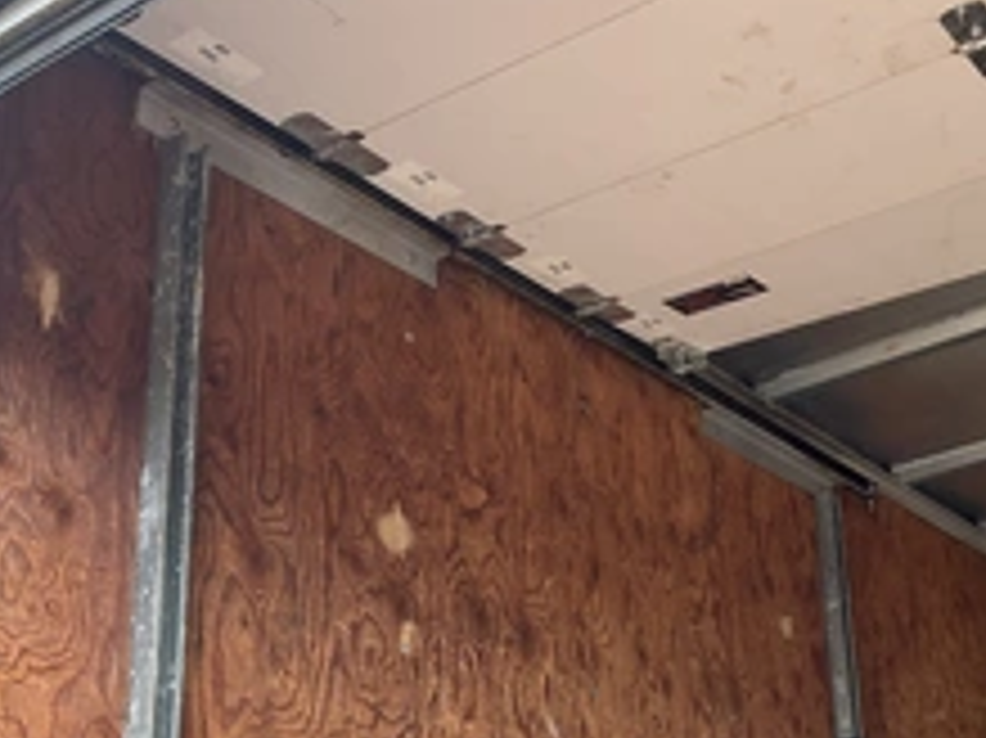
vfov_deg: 27.2
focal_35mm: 53
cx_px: 599
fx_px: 1509
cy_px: 536
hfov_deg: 36.0
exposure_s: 1/122
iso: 40
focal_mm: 3
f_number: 1.8
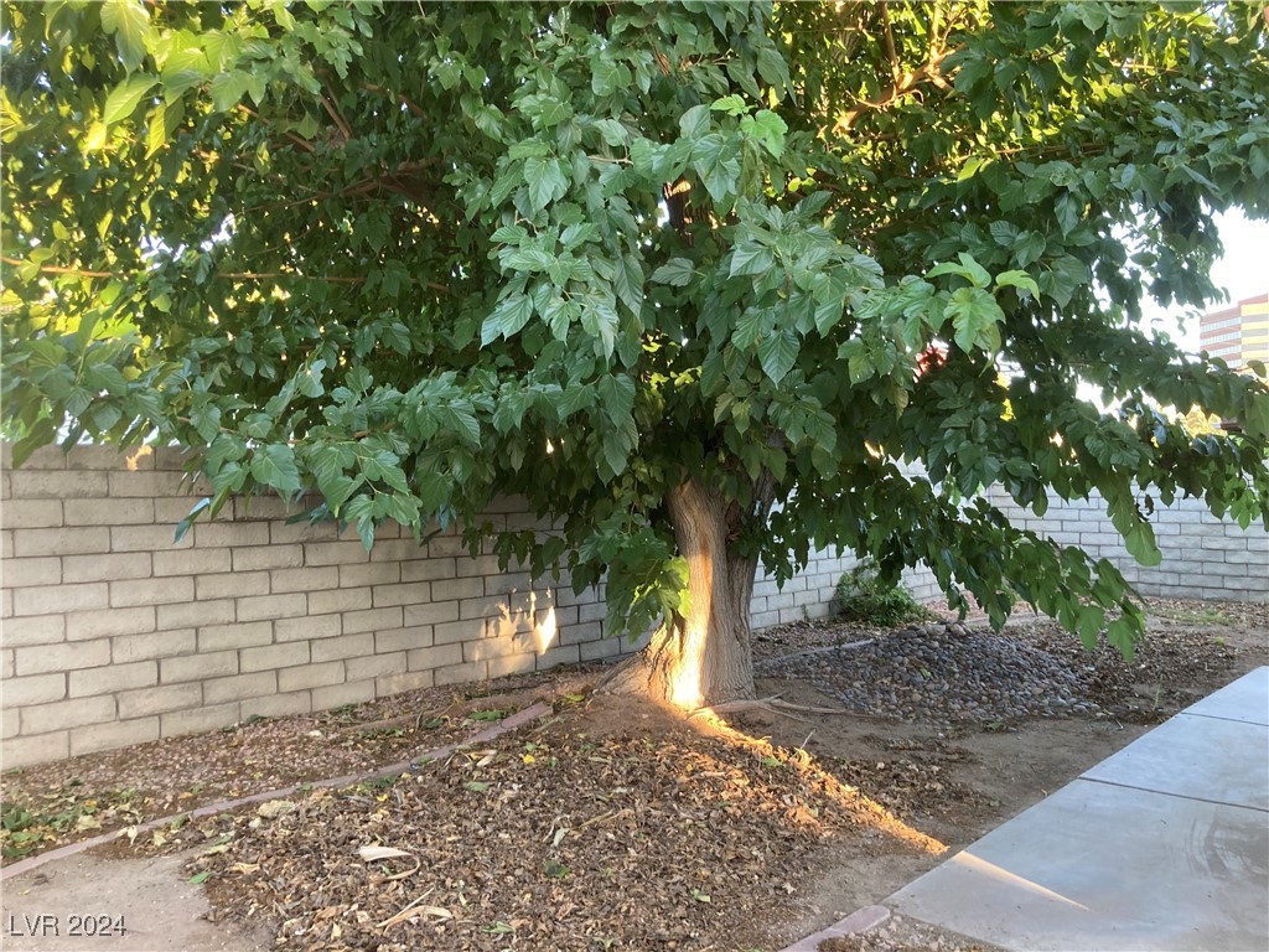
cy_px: 476
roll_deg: +0.9
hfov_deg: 63.4
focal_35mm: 28
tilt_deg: +1.9
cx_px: 634
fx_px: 1026
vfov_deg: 49.7
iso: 80
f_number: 1.8
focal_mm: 3.99
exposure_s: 1/95
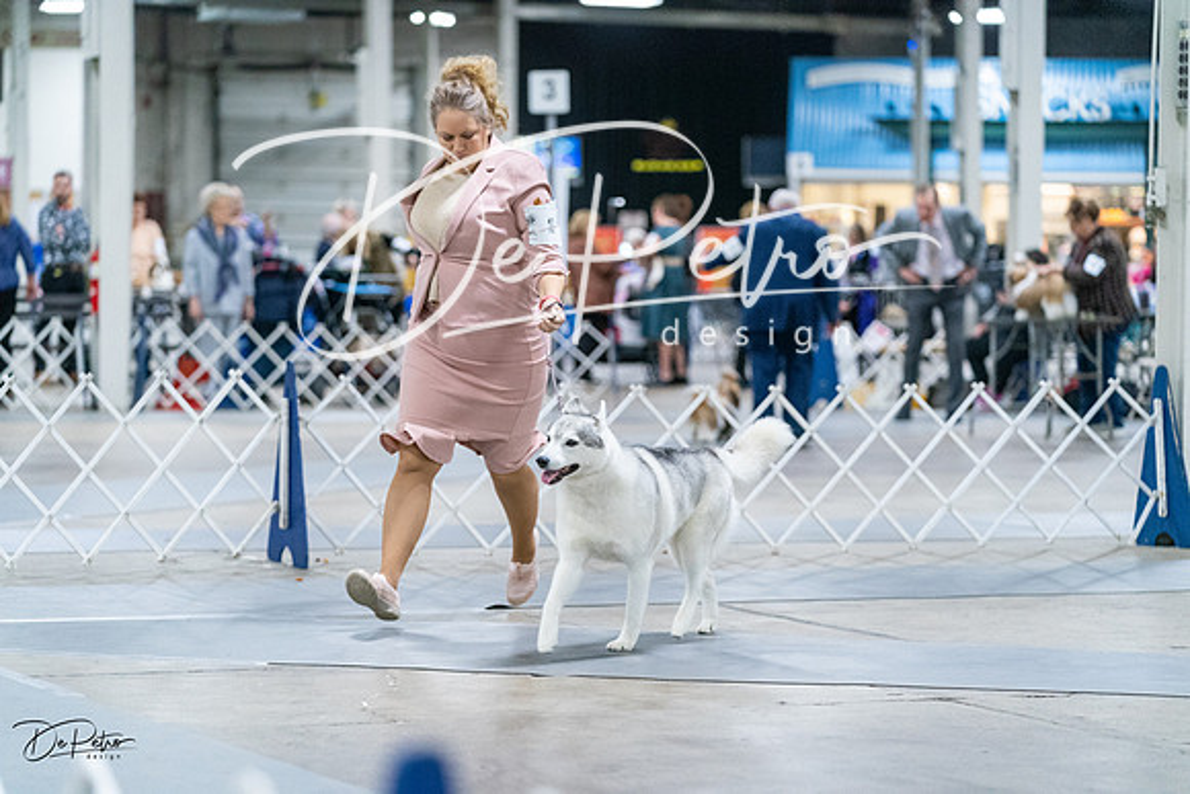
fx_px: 3934
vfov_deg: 11.5
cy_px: 397
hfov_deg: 17.2
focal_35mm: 119
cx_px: 595
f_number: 3.2
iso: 6400
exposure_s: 1/250
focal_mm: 119
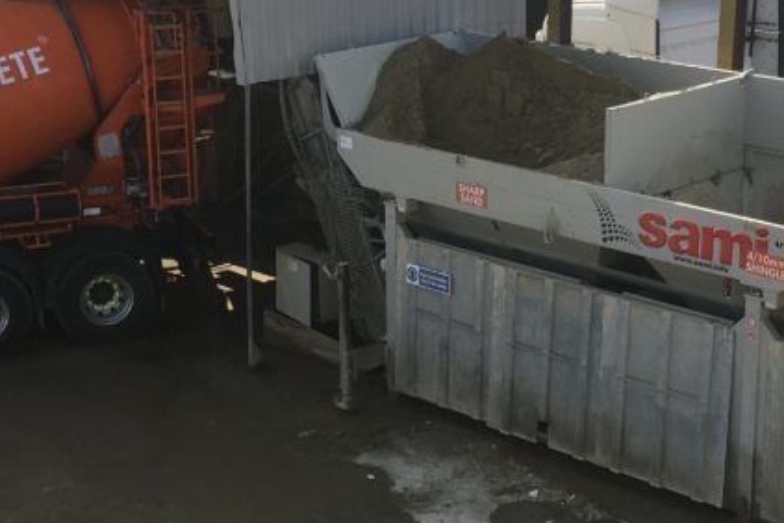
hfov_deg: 27.6
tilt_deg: -15.6
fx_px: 1590
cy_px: 239
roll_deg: -0.5
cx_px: 515
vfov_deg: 18.7
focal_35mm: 73
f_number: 2.2
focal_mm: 4.15
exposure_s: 1/938
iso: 25
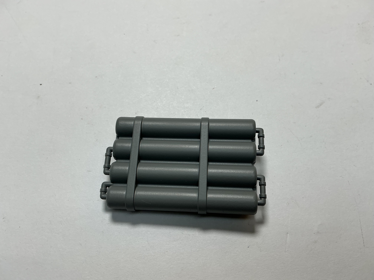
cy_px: 140
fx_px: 313
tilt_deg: -66.3
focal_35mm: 29
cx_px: 187
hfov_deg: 61.7
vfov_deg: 48.2
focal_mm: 3
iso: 20
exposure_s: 1/225
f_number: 1.8
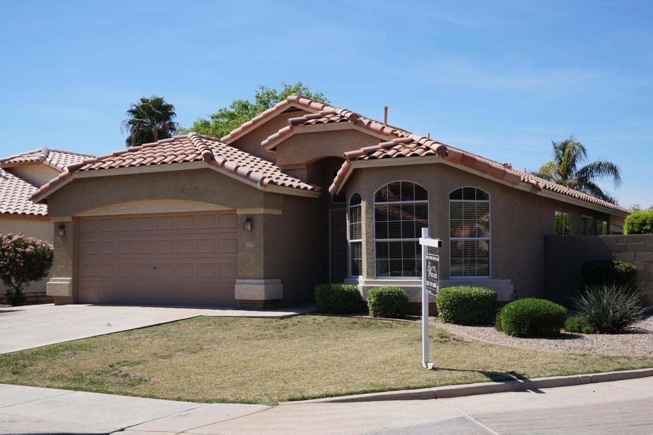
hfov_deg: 46.4
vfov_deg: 31.9
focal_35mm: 42
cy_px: 218
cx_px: 326
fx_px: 762
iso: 100
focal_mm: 28
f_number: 14
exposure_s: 1/100
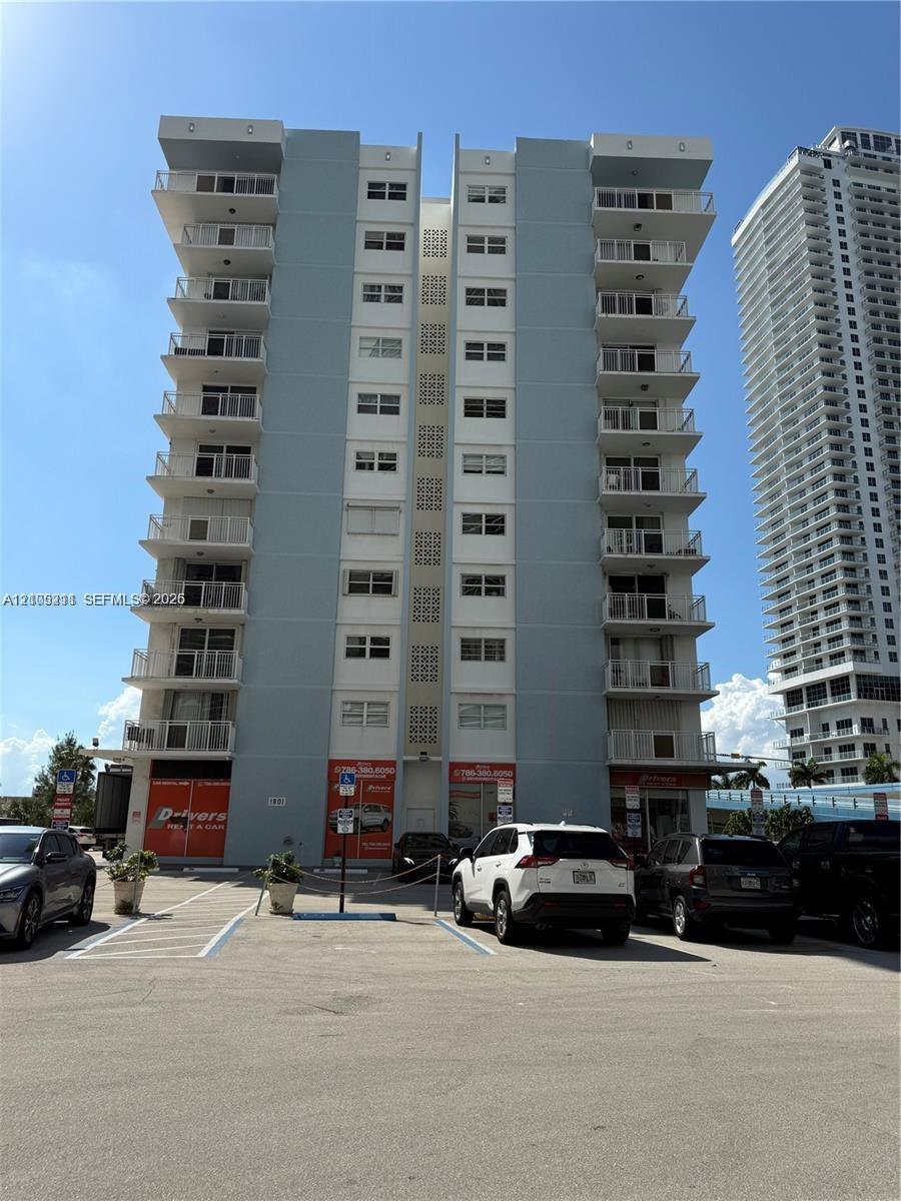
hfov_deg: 56.8
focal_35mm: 24
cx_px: 450
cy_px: 600
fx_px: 833
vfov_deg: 71.6
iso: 80
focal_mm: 6.76
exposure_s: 1/6173
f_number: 1.78
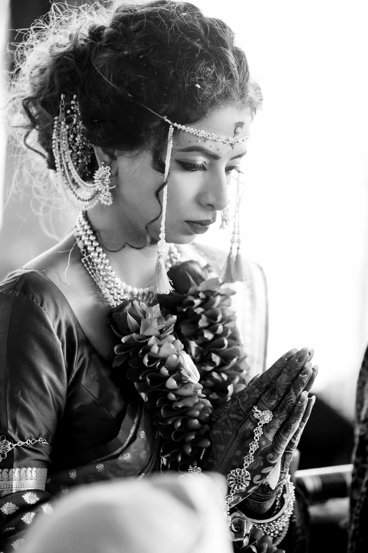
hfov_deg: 7.6
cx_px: 184
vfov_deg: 11.4
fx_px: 2760
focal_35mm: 180
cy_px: 276
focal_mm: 180
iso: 640
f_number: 2.8
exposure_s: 1/320
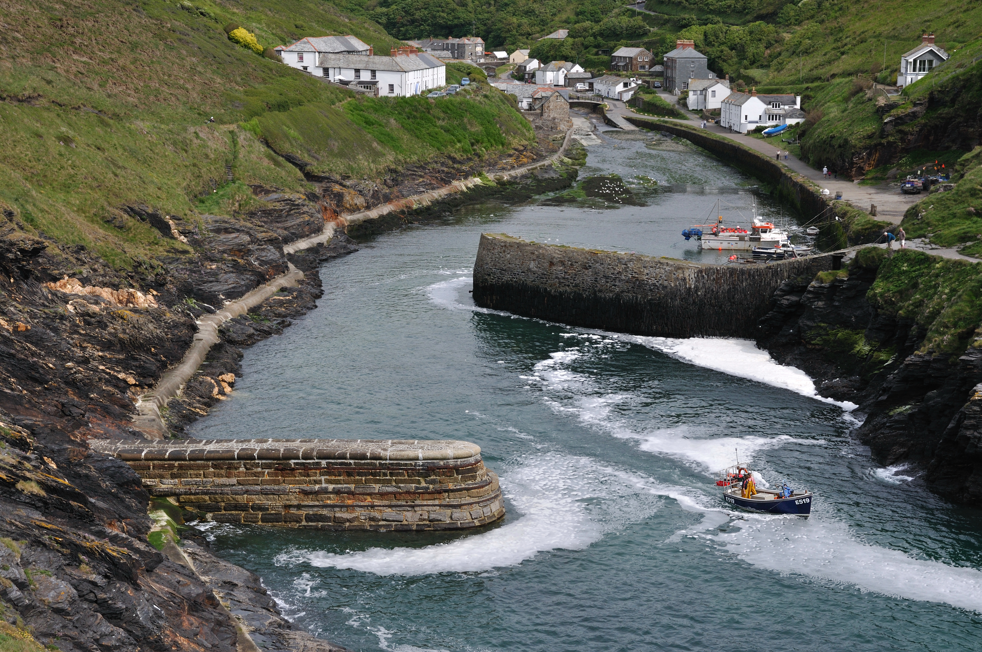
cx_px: 491
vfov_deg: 23.7
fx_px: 1553
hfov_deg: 35.1
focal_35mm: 57
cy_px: 326
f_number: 10
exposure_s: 1/500
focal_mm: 38
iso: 250
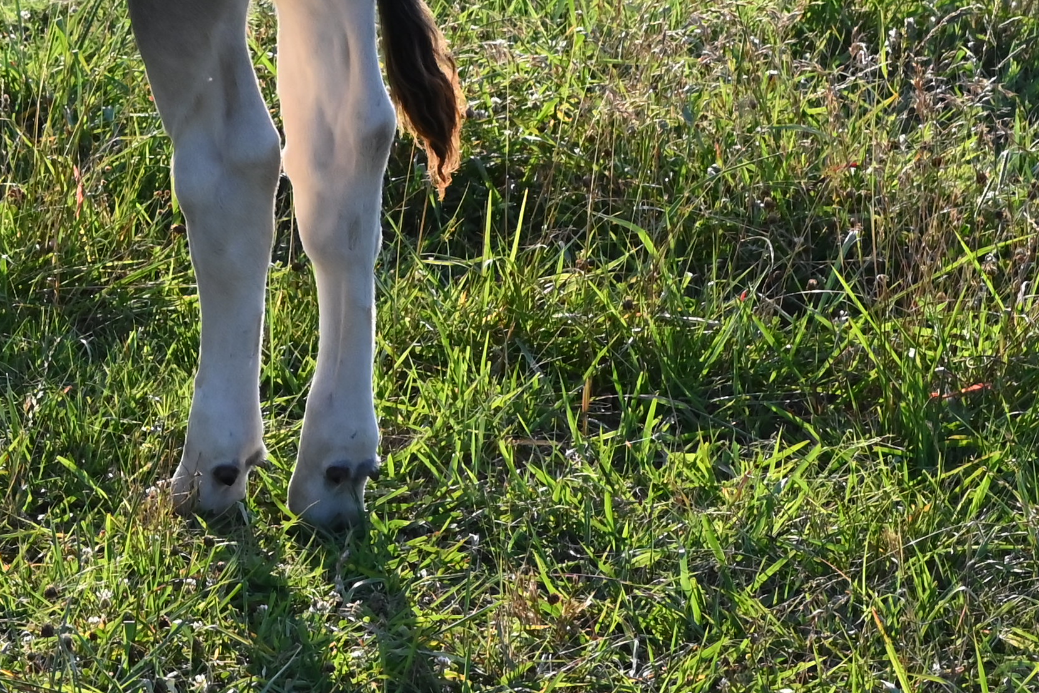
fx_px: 8892
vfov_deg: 4.5
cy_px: -192
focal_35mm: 308
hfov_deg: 6.7
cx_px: 33
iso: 2000
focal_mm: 85
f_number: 9
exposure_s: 1/2000
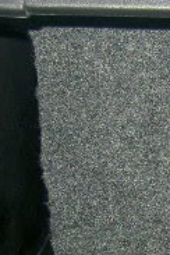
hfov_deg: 10.3
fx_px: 878
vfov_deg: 16.1
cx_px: 327
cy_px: 273
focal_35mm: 124
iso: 100
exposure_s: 1/60
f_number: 2.8
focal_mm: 5.6
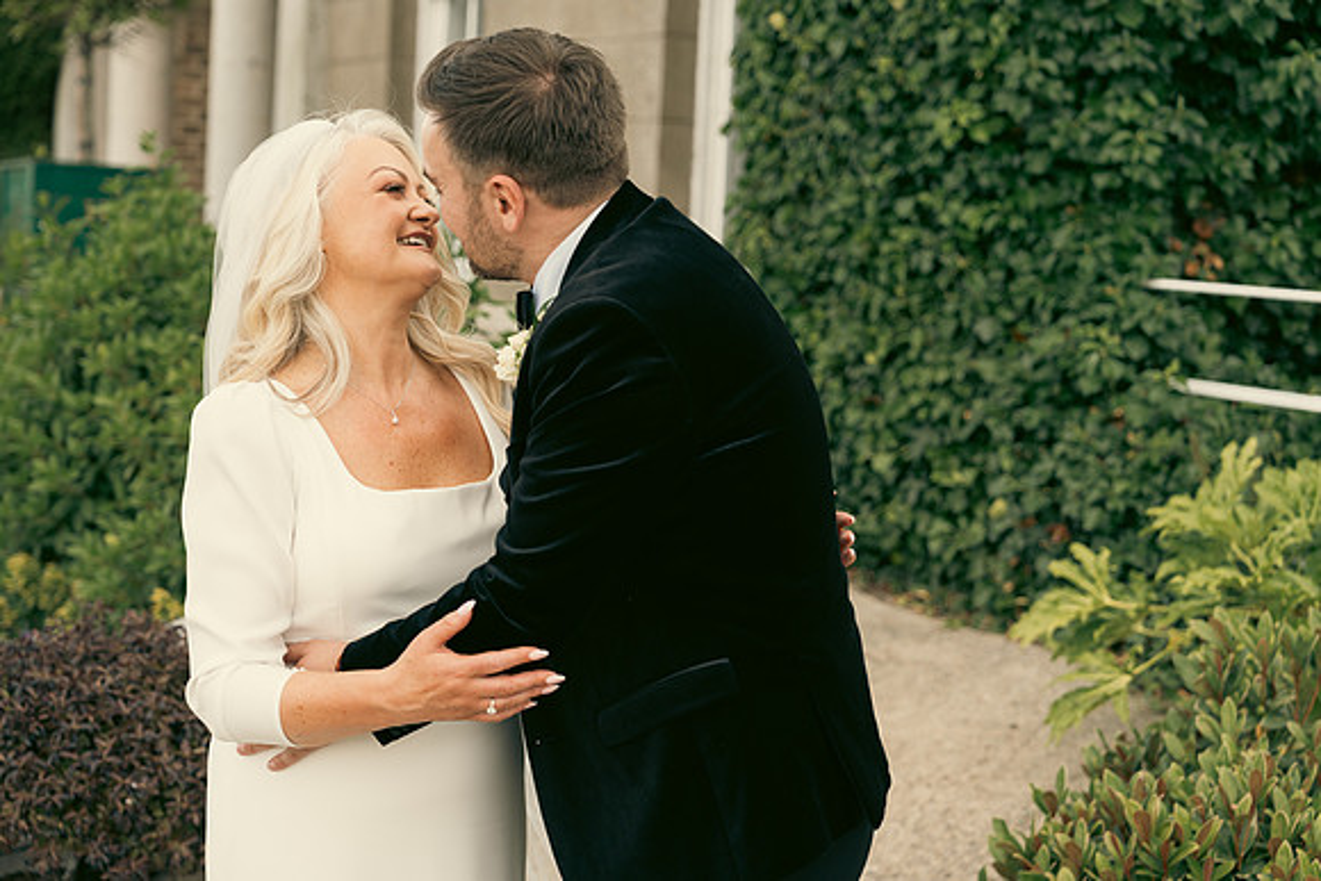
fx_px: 2459
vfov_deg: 20.3
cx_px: 660
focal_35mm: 67
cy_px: 440
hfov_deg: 30.1
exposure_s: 1/400
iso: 160
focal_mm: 67
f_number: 3.5
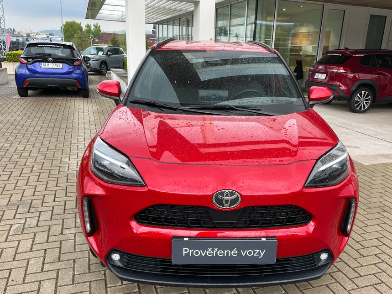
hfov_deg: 58.2
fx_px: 351
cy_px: 172
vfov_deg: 45.3
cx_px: 216
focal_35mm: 31
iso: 40
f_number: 1.6
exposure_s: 1/201
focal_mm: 5.1
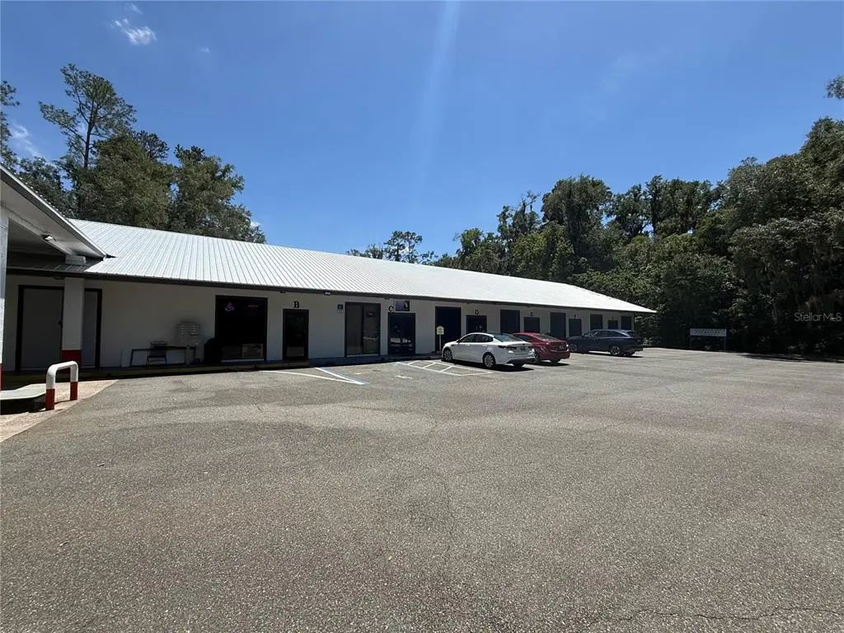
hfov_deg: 102.1
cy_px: 316
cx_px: 422
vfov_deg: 85.7
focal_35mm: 14
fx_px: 341
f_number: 2.2
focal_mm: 2.22
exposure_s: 1/3891
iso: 64
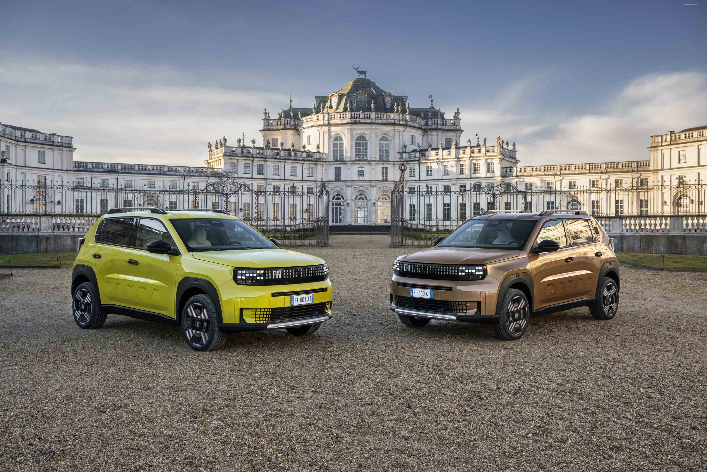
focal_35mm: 34
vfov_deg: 38.4
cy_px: 236
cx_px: 354
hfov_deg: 55.1
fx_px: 677
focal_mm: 34.5
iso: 250
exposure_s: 1/125
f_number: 8
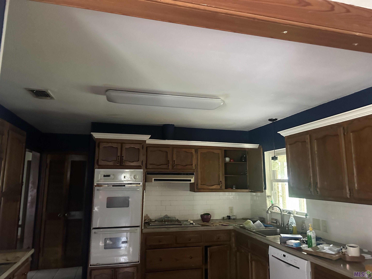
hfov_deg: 71.6
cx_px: 186
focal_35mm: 24
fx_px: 258
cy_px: 140
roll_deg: +0.3
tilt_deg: +8.7
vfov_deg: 56.8
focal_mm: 6.86
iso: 1000
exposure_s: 1/36
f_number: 1.78
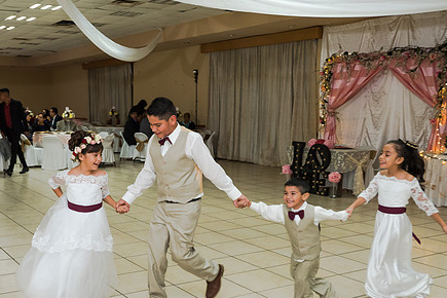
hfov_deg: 45.0
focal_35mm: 43
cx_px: 164
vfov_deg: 30.9
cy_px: 199
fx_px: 534
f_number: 2.8
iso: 1600
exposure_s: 1/125
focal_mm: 26
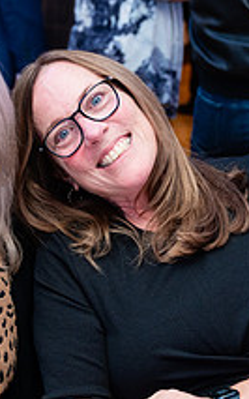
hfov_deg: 12.6
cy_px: 208
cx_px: 22
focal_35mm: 103
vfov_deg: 20.2
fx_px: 1119
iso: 1250
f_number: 3.2
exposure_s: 1/200
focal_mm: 37
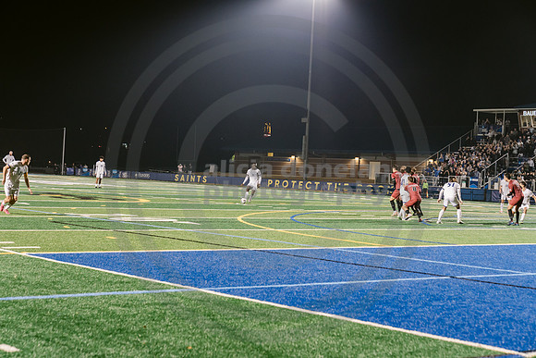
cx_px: 268
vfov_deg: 19.5
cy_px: 179
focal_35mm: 70
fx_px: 1042
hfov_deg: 28.8
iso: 2500
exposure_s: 1/160
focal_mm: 70
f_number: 4
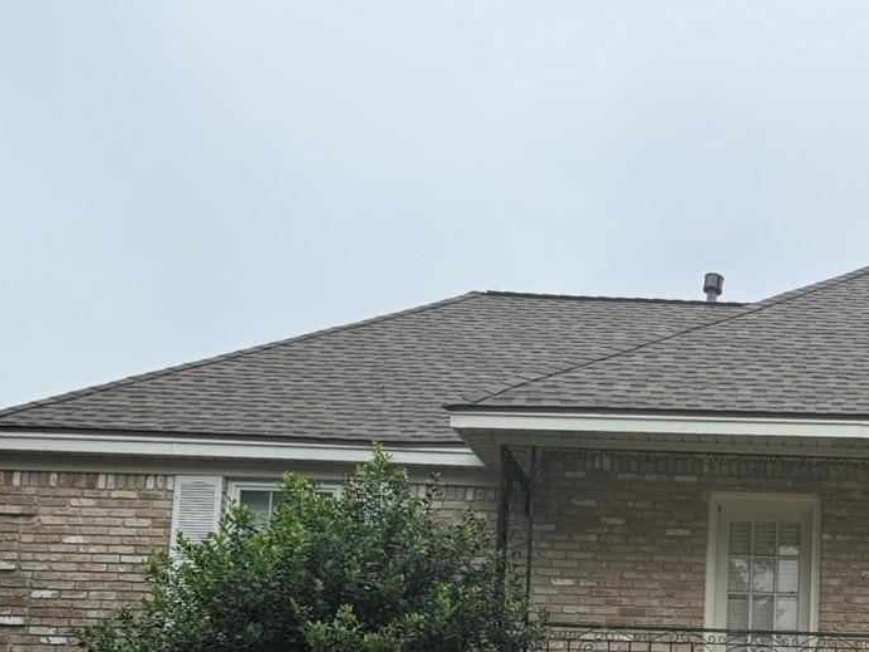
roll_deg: -1.0
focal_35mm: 71
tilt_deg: +9.0
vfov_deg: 19.8
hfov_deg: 25.6
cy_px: 722
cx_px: 927
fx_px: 1782
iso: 80
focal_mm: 6.76
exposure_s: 1/1553
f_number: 1.78
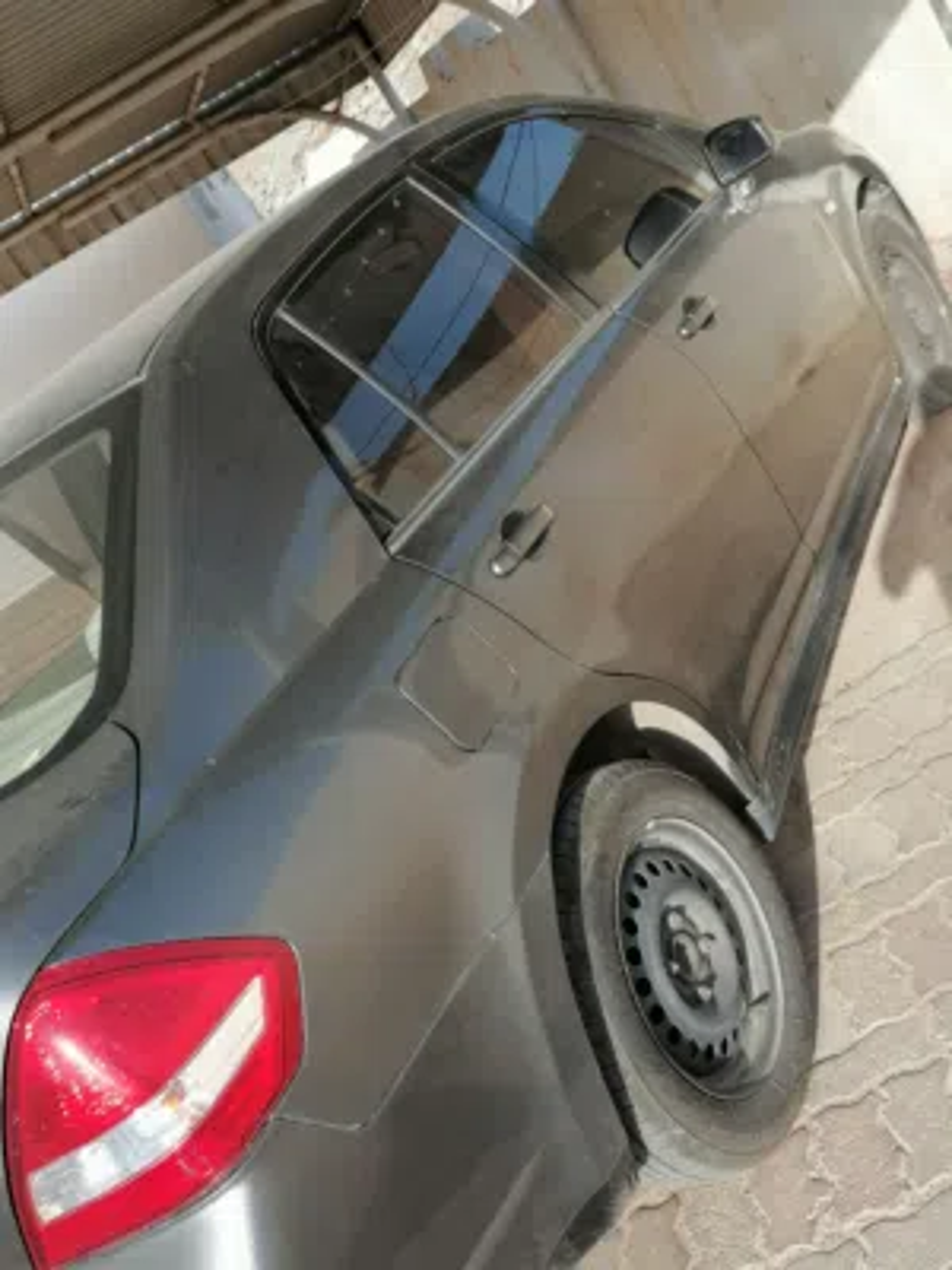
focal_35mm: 39
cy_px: 635
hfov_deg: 36.8
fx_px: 1430
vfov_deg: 47.9
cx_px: 476
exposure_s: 1/659
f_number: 1.8
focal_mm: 5.3
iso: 50
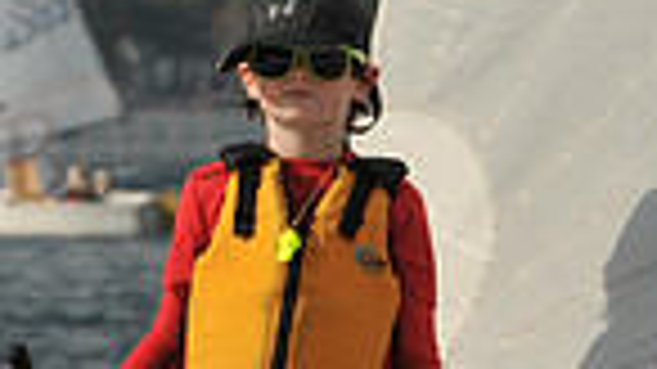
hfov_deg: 1.6
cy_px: 335
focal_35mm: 1372
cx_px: 580
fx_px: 23893
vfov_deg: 0.9
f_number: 11
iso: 200
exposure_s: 1/640
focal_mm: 220
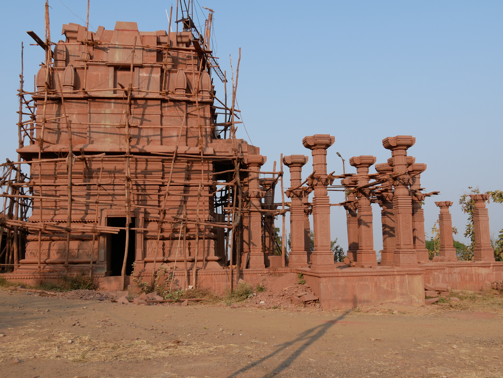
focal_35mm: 34
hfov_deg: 53.9
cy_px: 189
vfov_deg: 41.8
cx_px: 252
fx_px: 494
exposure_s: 1/400
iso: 200
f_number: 7.1
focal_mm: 17
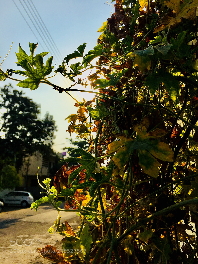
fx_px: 221
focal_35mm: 29
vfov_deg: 61.7
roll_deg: +0.8
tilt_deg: +12.4
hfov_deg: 48.2
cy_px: 132
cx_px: 99
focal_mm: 4.15
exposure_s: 1/3663
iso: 25
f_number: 2.2
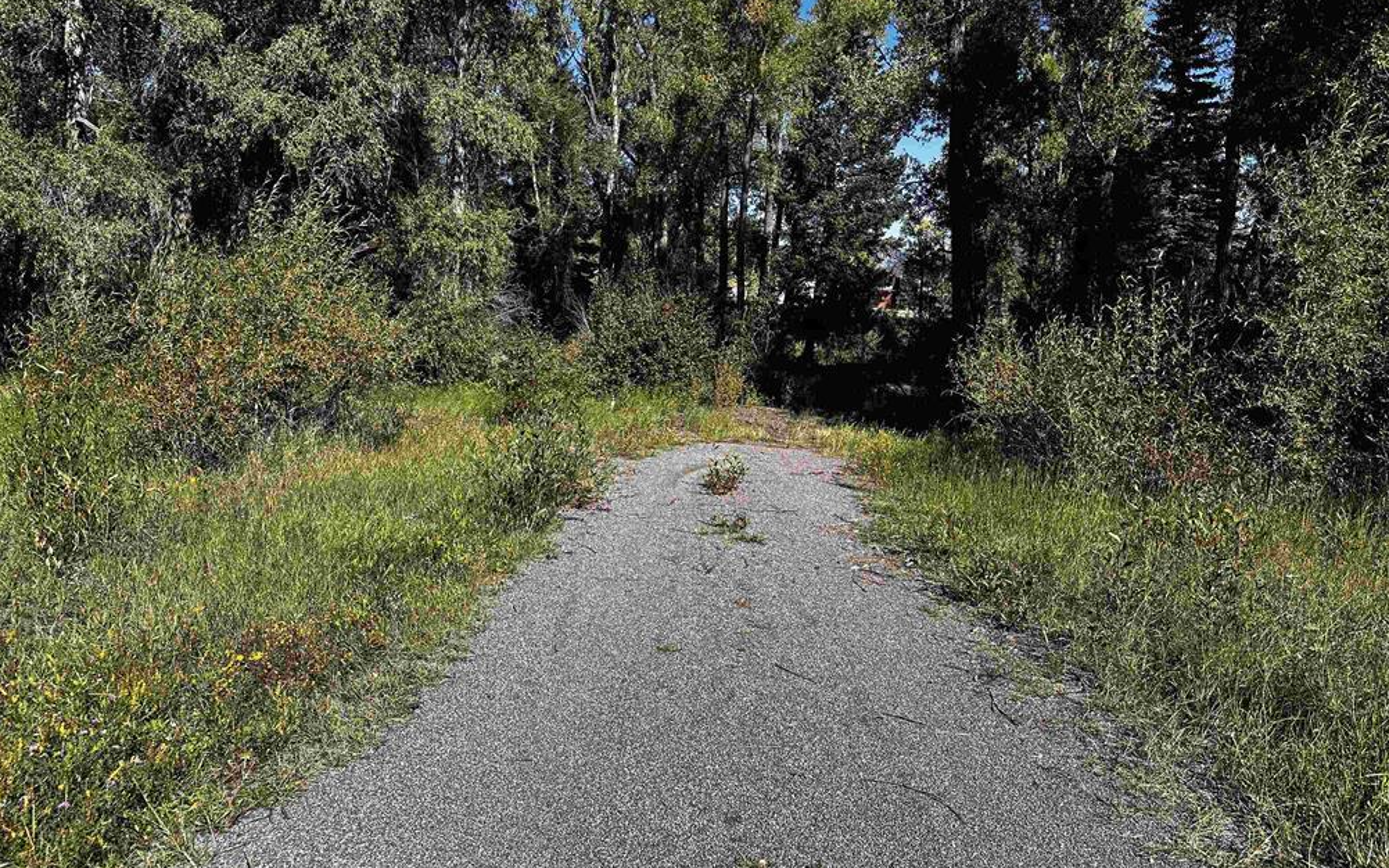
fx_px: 984
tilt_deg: -1.6
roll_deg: -0.4
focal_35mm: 26
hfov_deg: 70.4
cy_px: 363
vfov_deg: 47.4
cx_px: 685
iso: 80
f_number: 1.78
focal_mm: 6.86
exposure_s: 1/2967
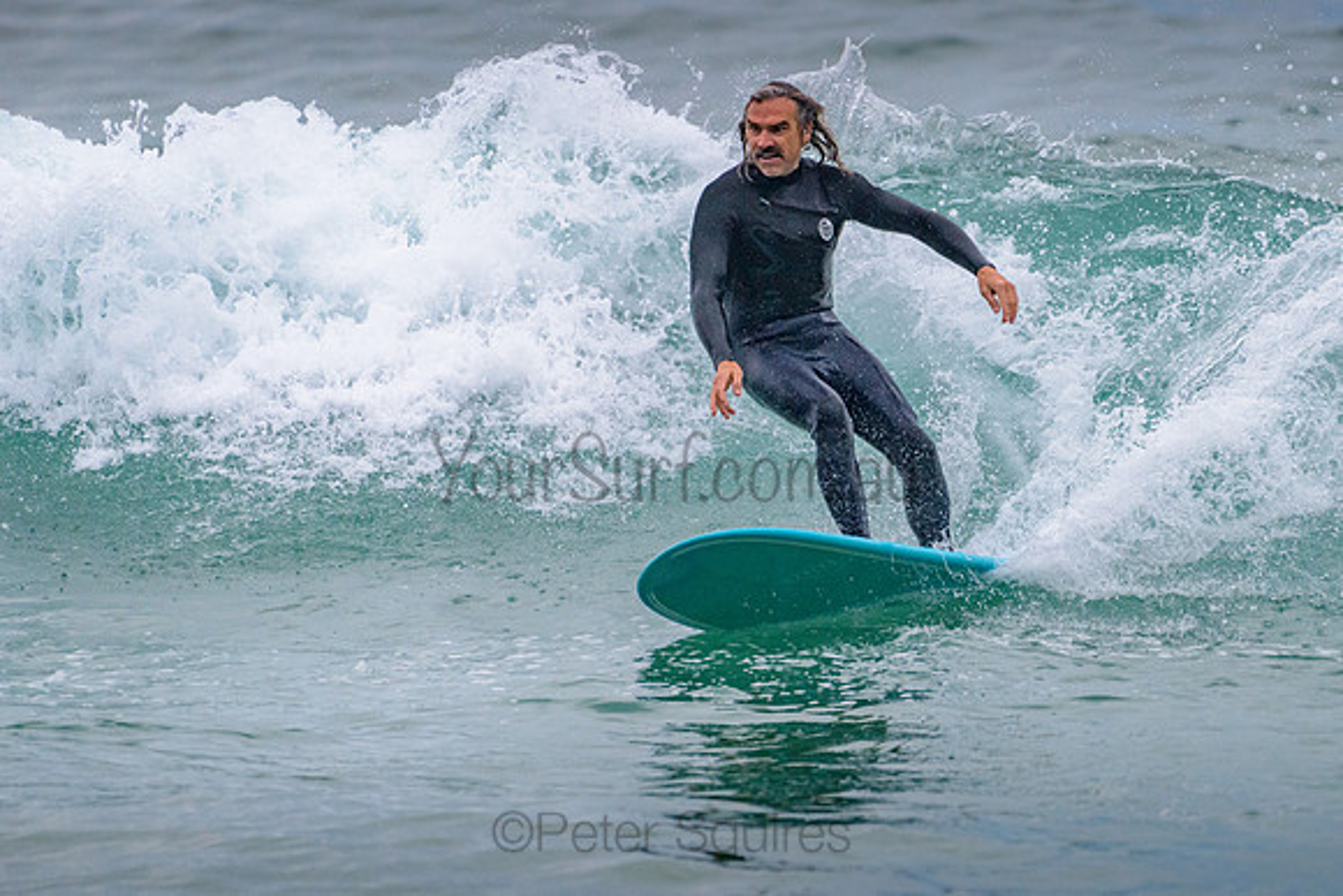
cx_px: 792
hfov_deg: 3.4
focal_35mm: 613
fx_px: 22861
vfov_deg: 2.2
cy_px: 458
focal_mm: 500
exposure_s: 1/1250
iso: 1100
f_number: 5.6
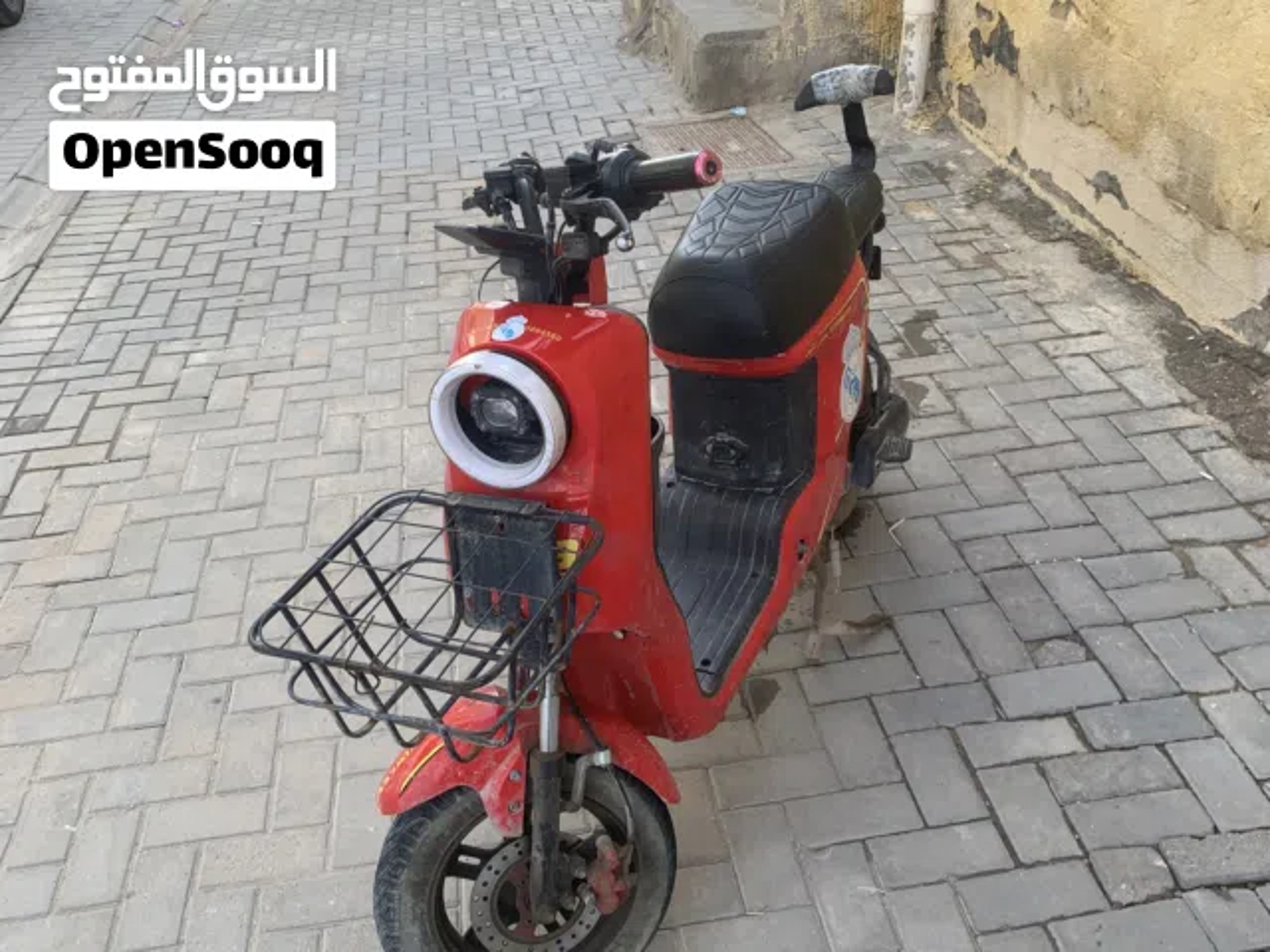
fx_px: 954
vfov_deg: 53.1
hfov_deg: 67.3
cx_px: 635
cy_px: 476
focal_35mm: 26
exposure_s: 1/400
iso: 25
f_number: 1.8
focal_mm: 4.25
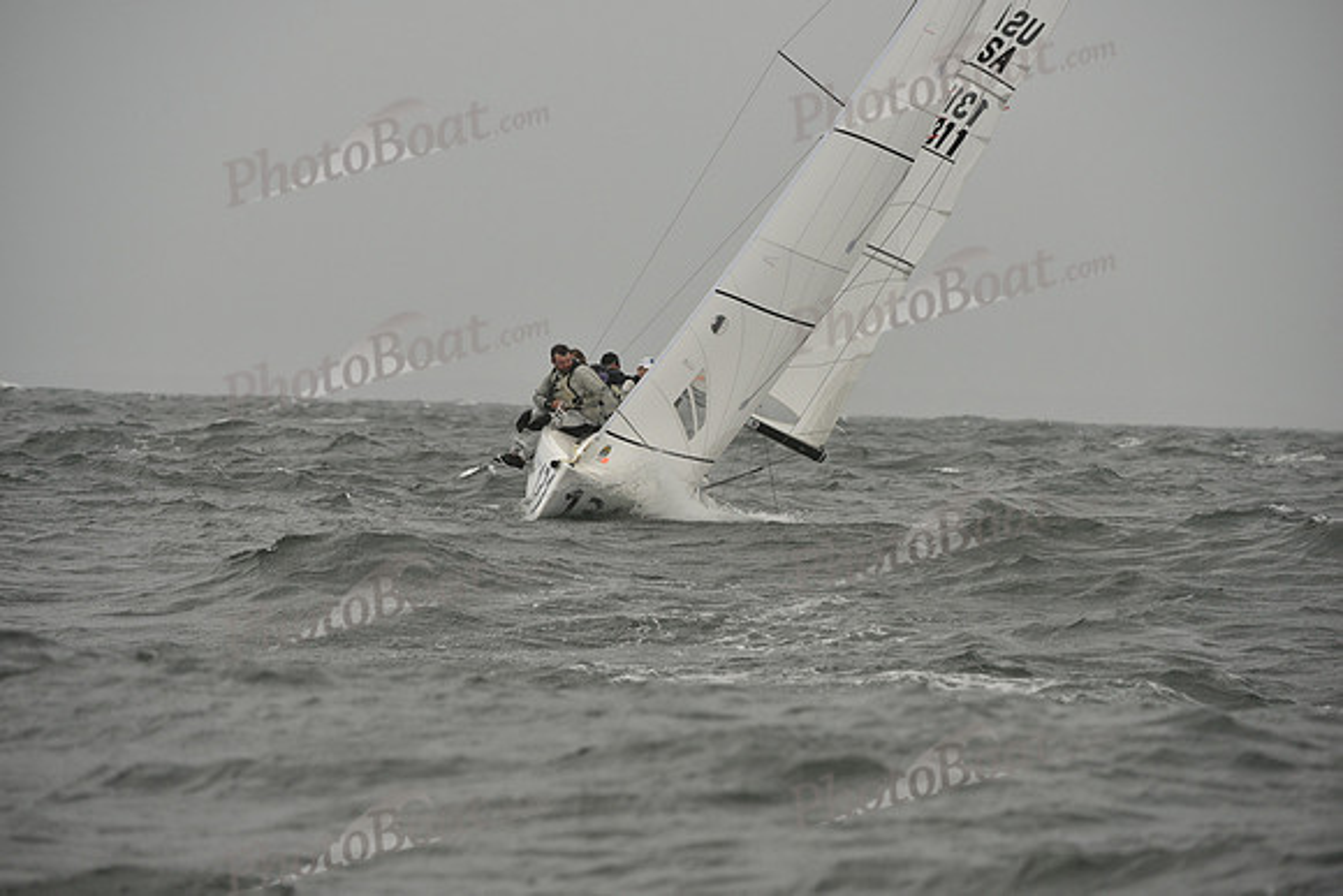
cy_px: 448
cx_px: 672
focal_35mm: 310
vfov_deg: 4.4
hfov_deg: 6.6
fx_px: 11567
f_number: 6.3
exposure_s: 1/1000
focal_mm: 310
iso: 400
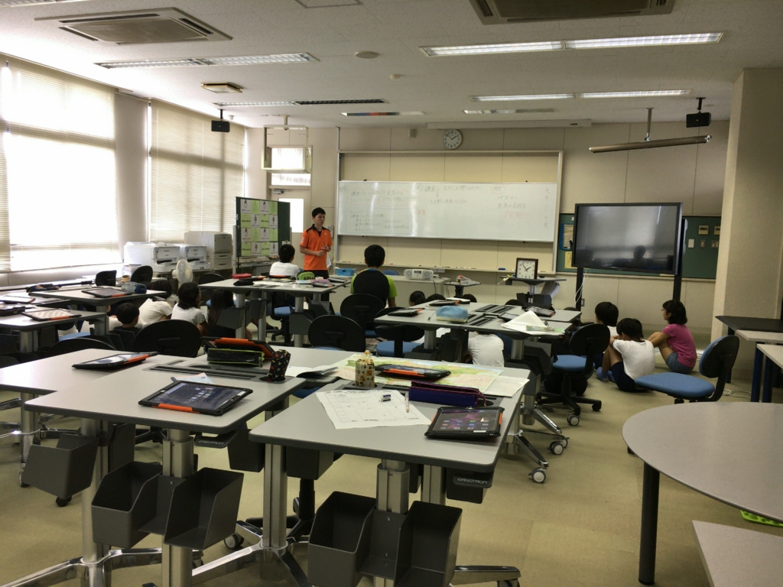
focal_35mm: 29
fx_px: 656
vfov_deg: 48.2
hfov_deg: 61.7
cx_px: 392
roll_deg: -2.1
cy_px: 294
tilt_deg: -5.7
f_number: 2.2
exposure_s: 1/30
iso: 64
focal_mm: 4.15
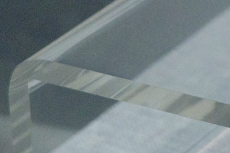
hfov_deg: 9.0
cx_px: 544
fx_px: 1329
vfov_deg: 6.4
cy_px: -173
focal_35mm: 208
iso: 2000
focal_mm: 26
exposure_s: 1/40
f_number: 2.8
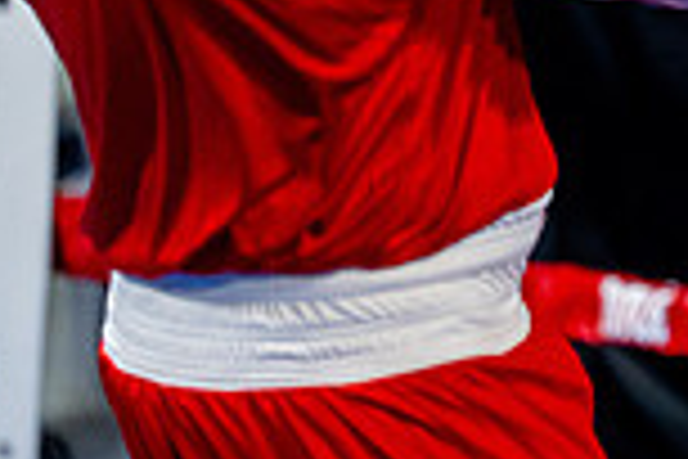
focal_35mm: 420
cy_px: -164
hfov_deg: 4.9
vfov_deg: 3.3
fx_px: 8026
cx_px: 1097
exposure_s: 1/1000
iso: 4000
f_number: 2
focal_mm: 111
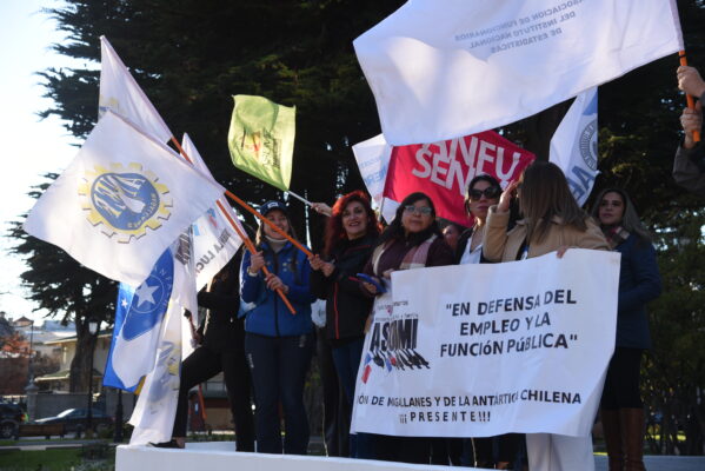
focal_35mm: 62
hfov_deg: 32.4
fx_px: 1215
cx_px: 352
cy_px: 236
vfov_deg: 21.9
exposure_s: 1/500
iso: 400
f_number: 5.6
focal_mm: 62
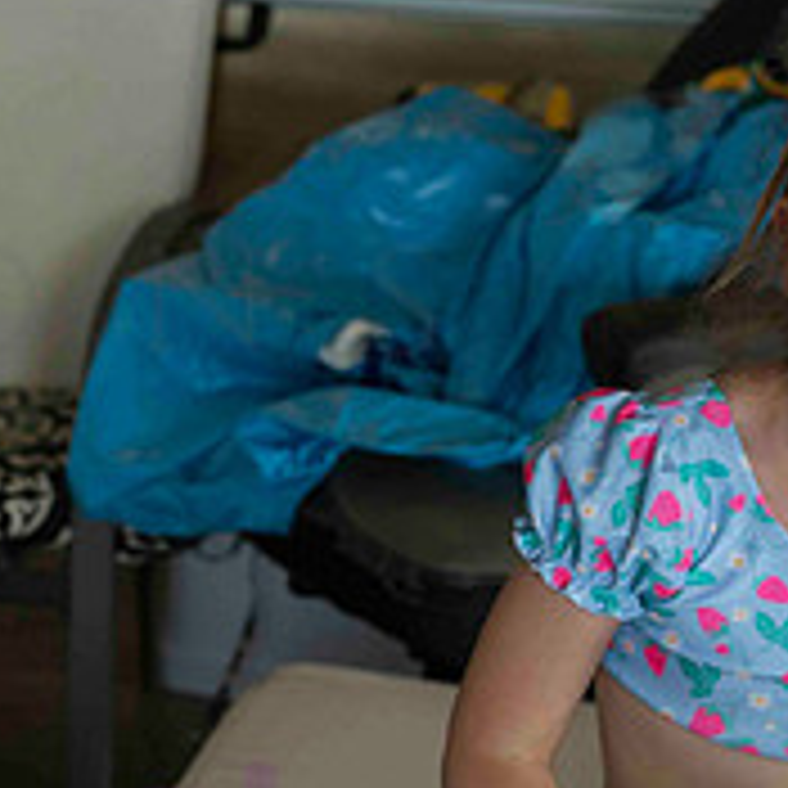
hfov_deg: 14.2
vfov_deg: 15.1
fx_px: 2962
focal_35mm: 115
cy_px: 520
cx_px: -387
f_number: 4
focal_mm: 39
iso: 400
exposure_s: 1/320
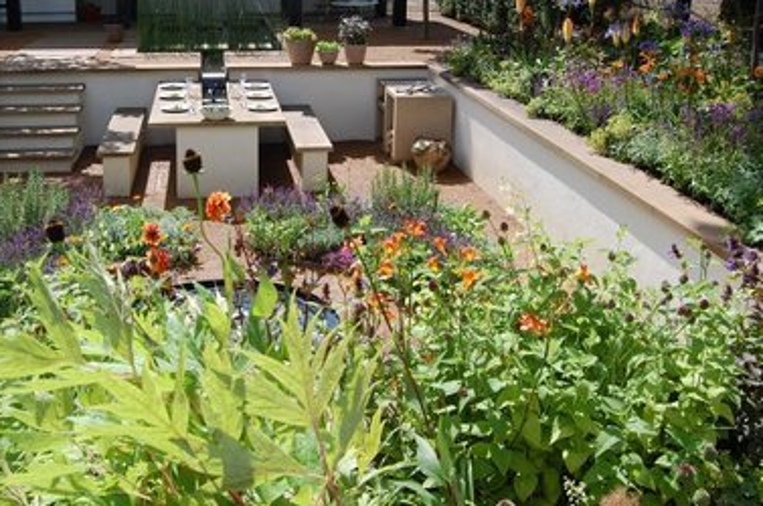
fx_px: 910
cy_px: 167
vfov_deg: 30.8
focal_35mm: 43
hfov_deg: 45.0
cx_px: 277
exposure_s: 1/250
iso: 220
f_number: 10
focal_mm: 20
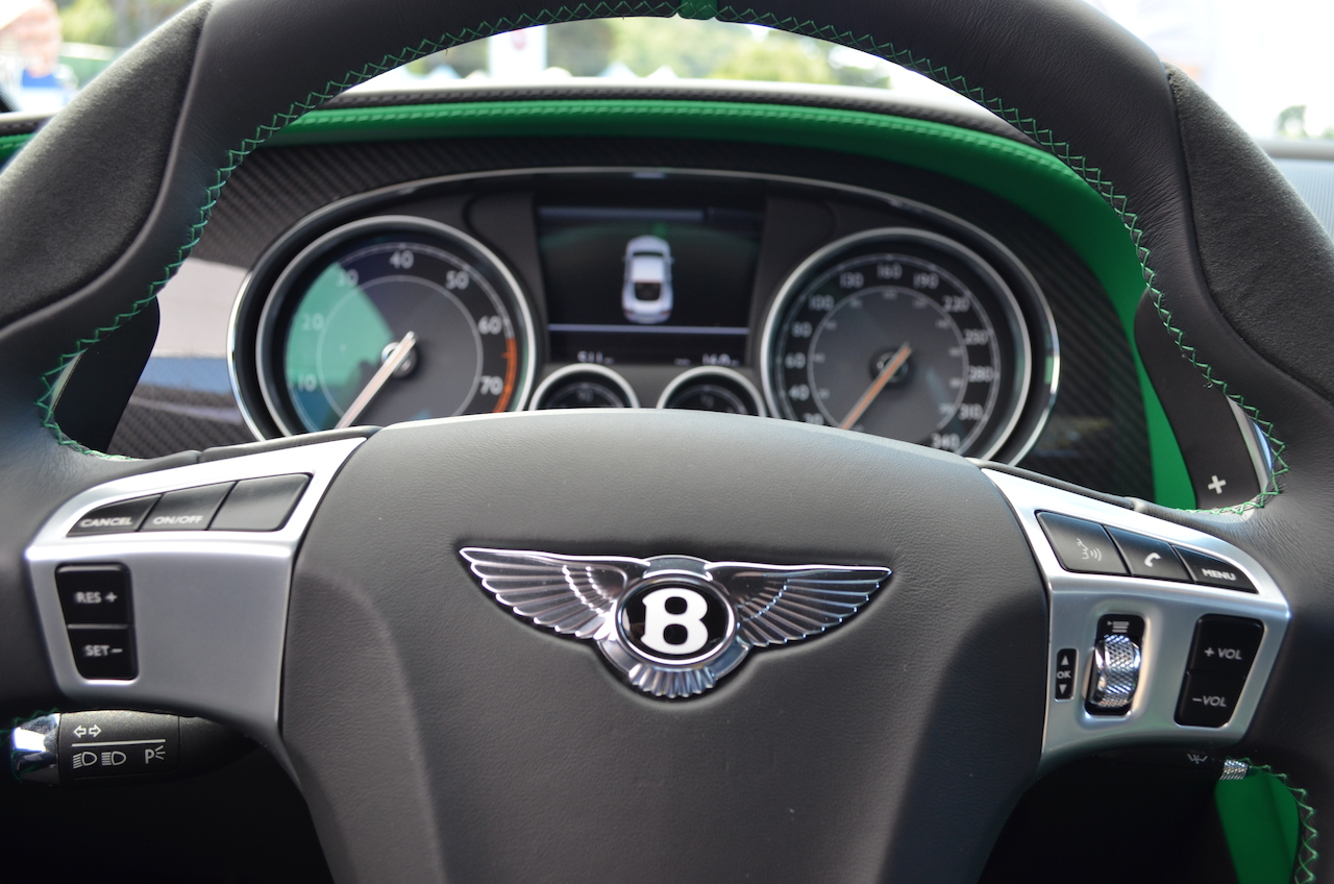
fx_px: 1220
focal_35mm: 33
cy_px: 442
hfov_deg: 57.3
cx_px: 667
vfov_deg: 39.8
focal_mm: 22
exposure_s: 1/125
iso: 400
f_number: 5.6
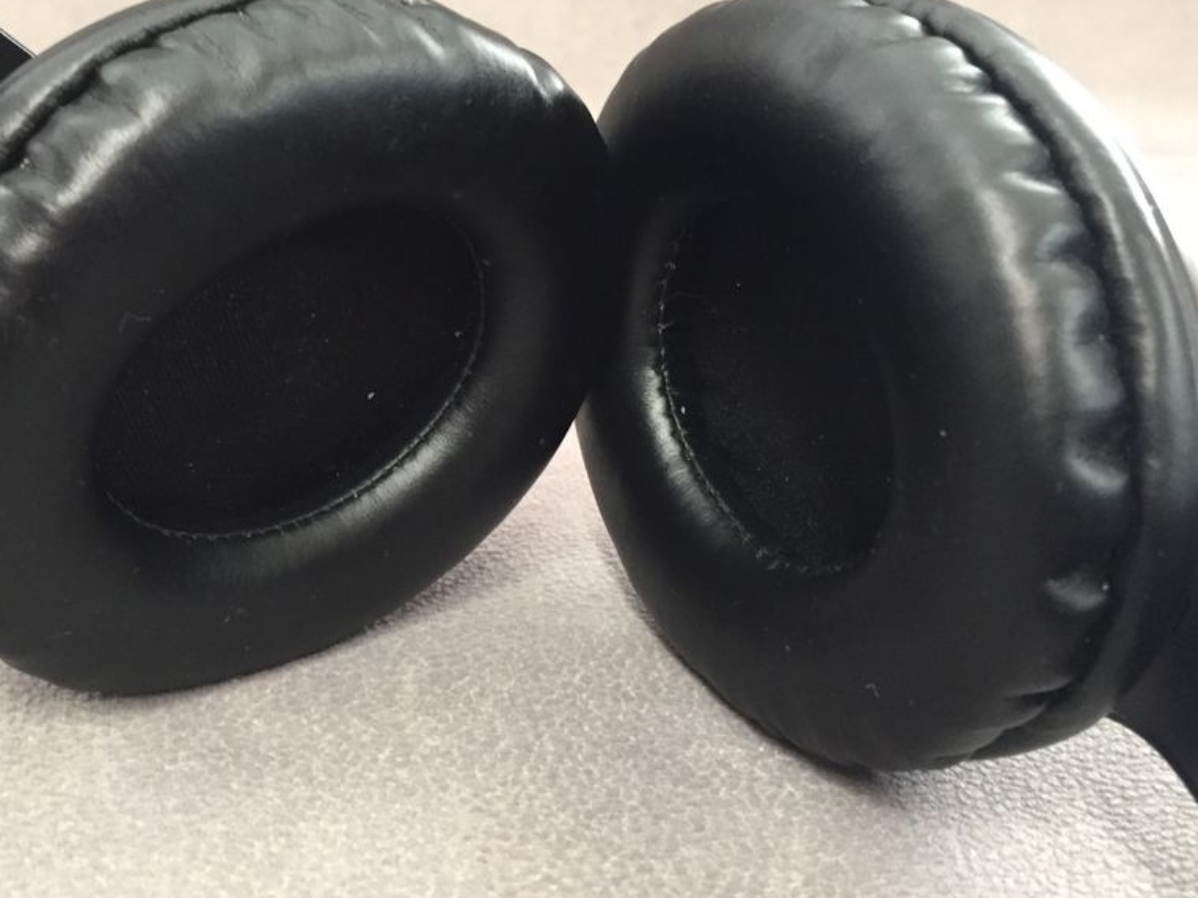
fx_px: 1315
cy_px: 421
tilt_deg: -21.0
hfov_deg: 48.5
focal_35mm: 38
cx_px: 447
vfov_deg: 37.7
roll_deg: -3.3
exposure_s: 1/17
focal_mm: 4.15
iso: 250
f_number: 2.2
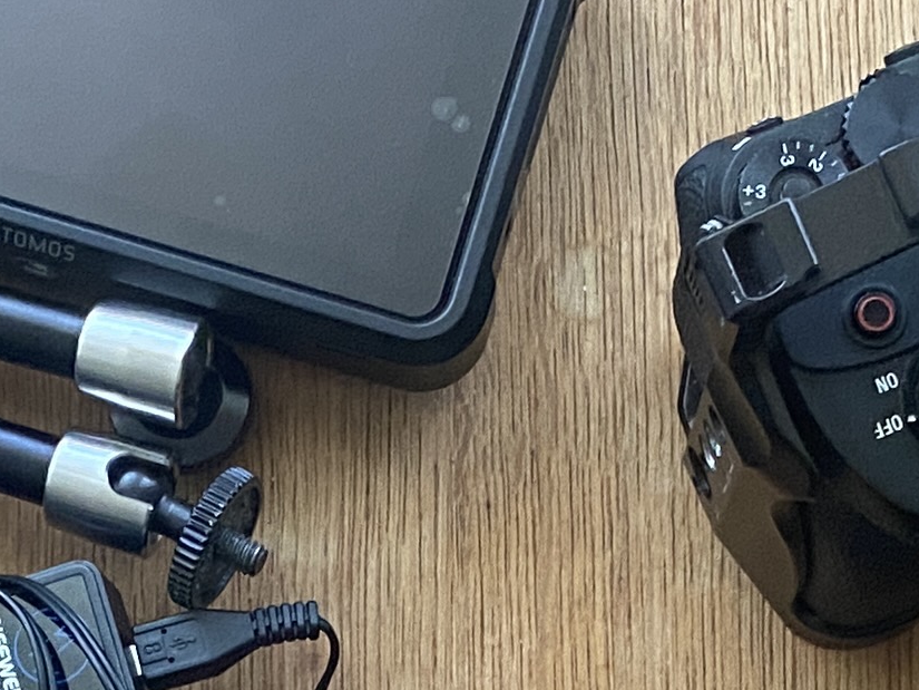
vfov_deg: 11.2
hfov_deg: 15.5
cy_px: 1075
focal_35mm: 127
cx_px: 476
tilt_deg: -86.2
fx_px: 3372
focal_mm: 4.25
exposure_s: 1/60
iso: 400
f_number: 1.8
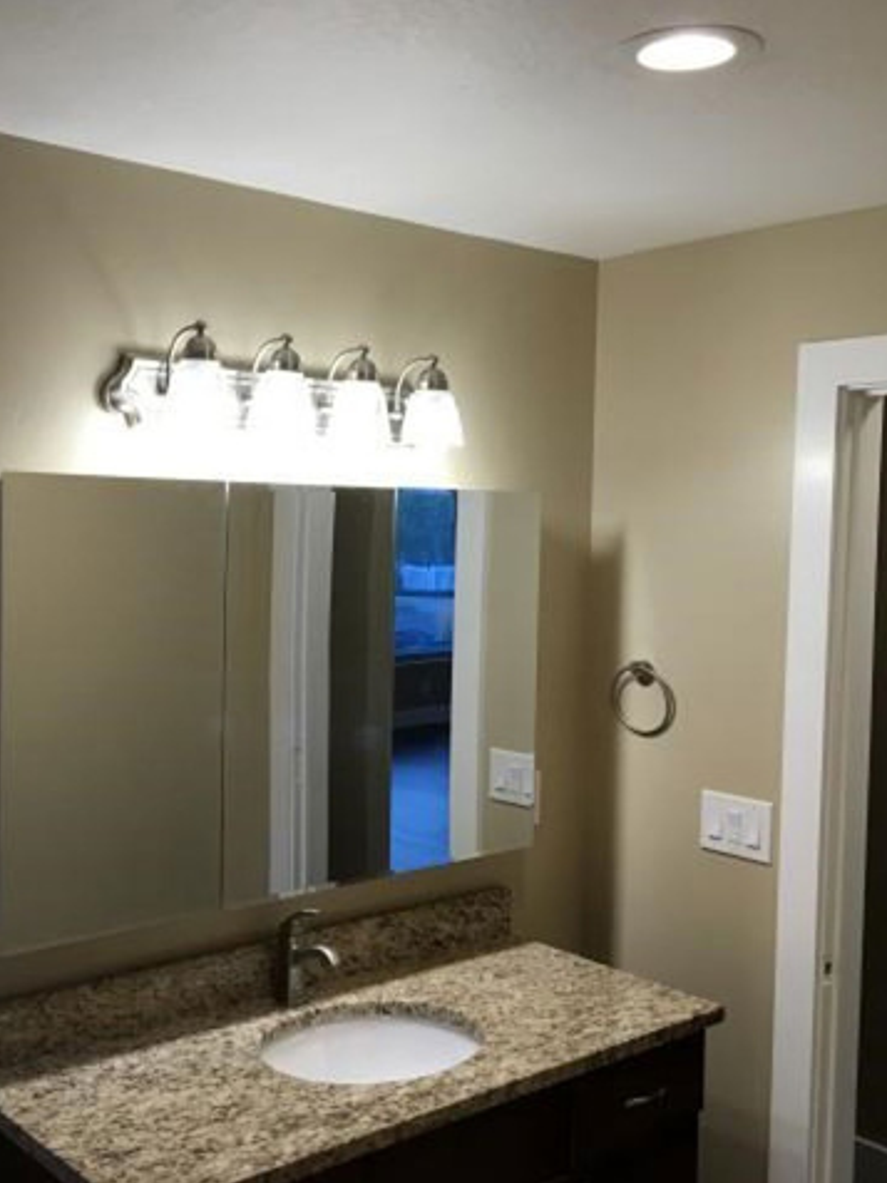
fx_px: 1332
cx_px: 335
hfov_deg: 36.6
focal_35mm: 39
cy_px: 592
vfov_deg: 47.9
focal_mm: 4.15
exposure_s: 1/30
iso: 25
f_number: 2.2
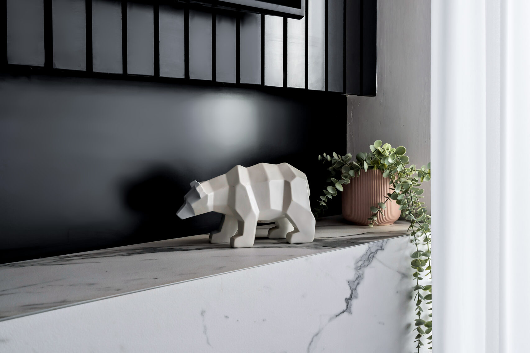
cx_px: 316
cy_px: 175
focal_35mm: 42
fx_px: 618
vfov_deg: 31.9
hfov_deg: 46.2
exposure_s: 1/2
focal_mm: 35
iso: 320
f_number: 10
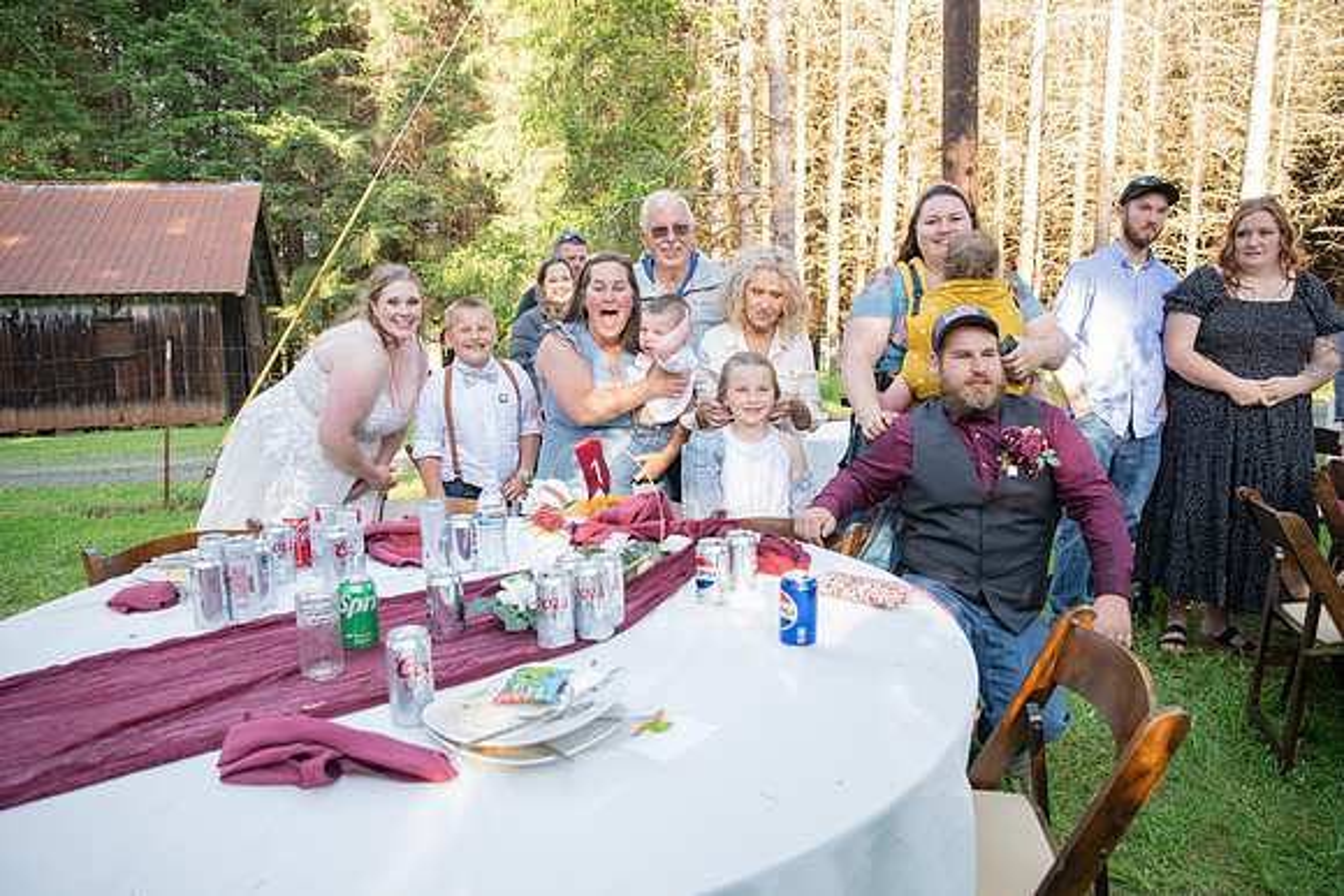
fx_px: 896
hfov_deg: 73.7
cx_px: 672
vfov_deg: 53.2
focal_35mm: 24
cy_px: 448
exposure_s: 1/320
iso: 1250
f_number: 4
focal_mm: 24
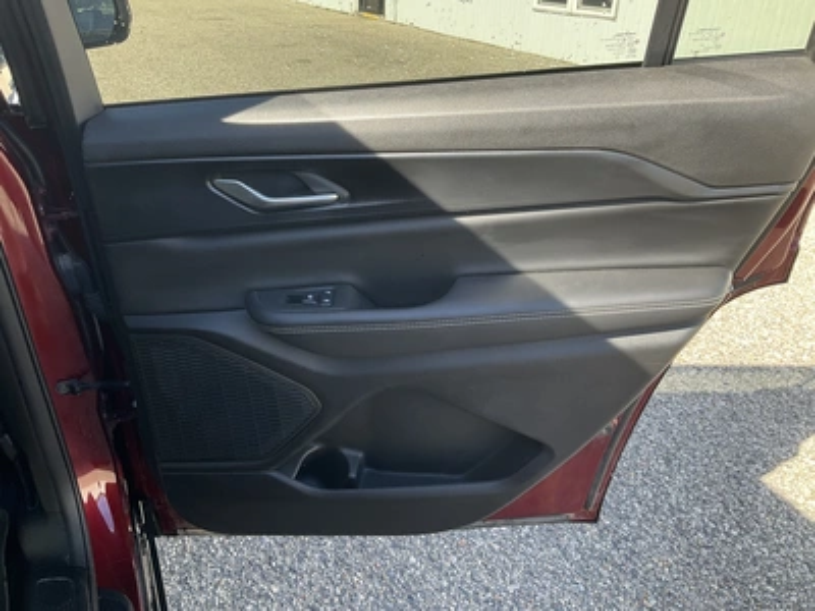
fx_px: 683
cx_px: 408
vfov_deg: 48.2
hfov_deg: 61.7
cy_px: 306
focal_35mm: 29
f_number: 1.8
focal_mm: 3
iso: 20
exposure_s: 1/159
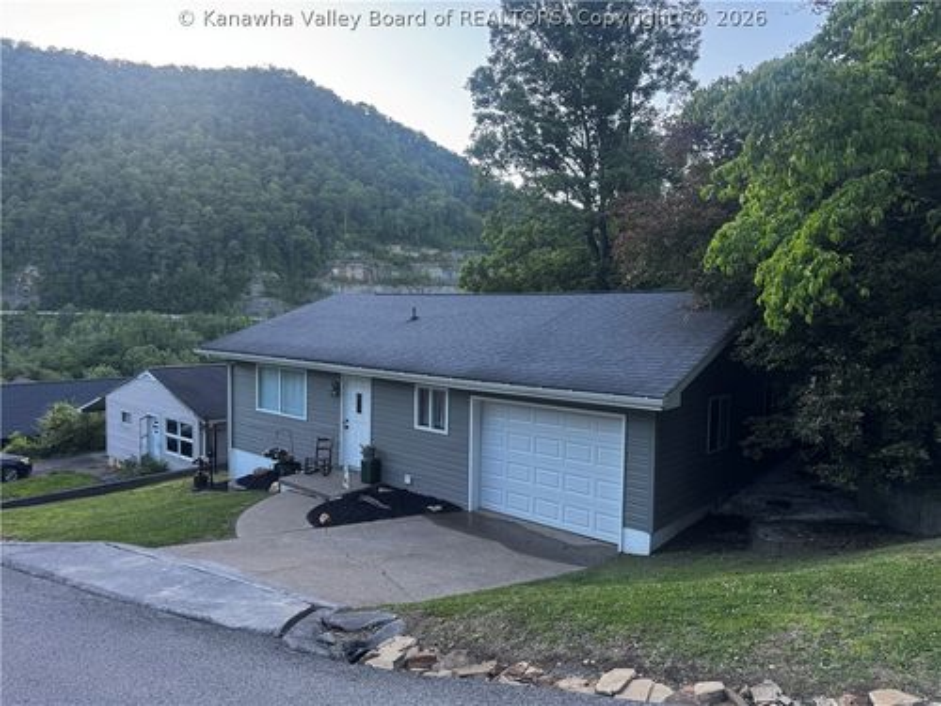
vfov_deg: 56.8
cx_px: 470
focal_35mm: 24
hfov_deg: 71.6
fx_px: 652
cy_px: 353
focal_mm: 6.76
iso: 64
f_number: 1.78
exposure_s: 1/242
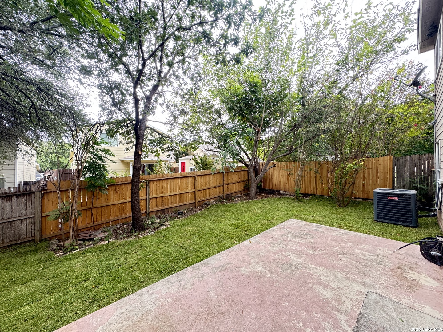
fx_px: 179
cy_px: 166
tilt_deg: +0.2
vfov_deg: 85.7
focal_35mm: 14
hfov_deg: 102.1
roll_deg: -0.3
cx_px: 222
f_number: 2.2
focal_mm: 2.22
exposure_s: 1/99
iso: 160
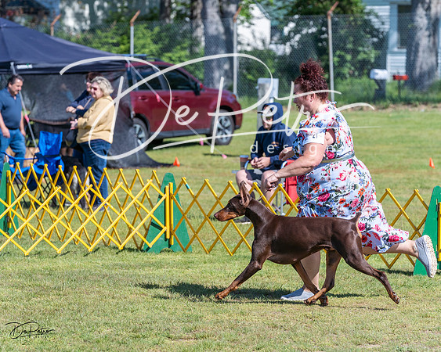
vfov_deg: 7.5
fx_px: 2674
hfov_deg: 9.4
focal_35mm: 205
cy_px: 176
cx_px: 220
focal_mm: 182
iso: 500
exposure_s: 1/1600
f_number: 6.3
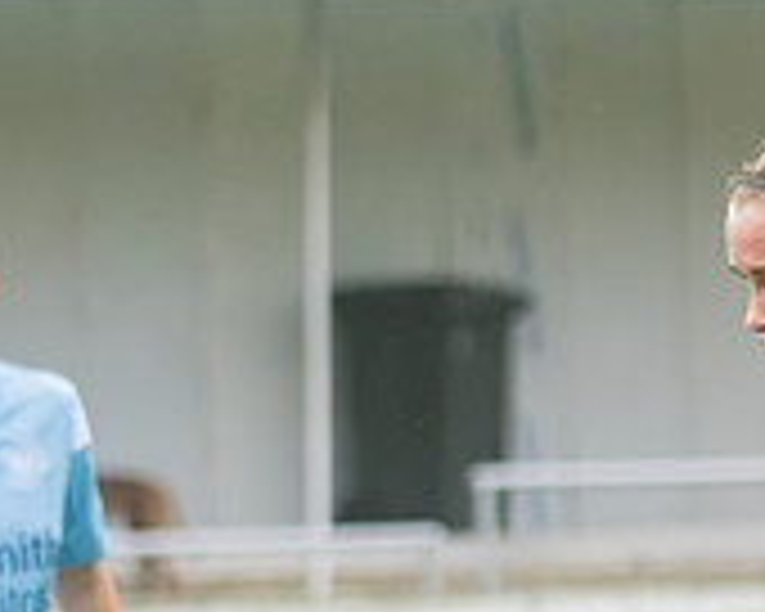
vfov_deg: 1.7
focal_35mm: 907
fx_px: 20535
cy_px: 794
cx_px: 370
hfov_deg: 2.1
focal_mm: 120
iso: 800
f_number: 2.8
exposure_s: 1/1600
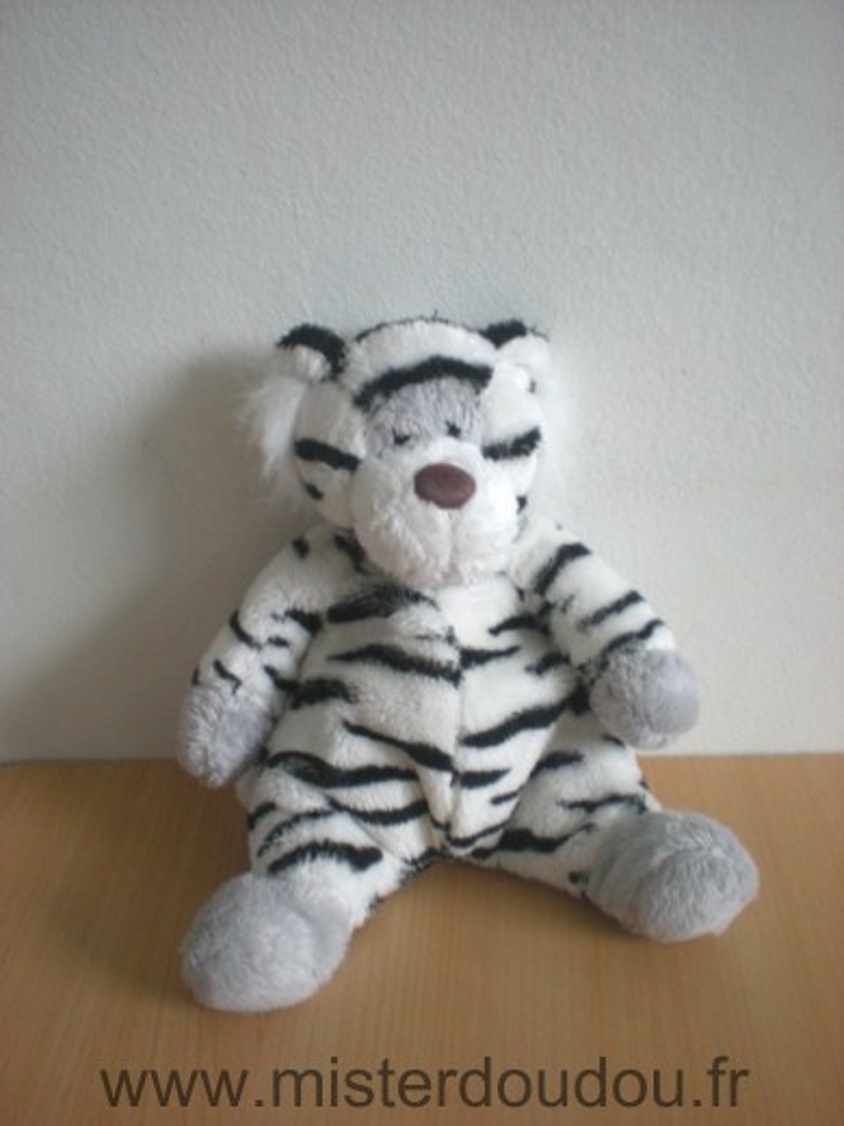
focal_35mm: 38
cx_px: 422
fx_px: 1235
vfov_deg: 49.0
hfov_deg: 37.7
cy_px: 563
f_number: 3.1
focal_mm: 6.3
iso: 200
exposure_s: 1/36.4
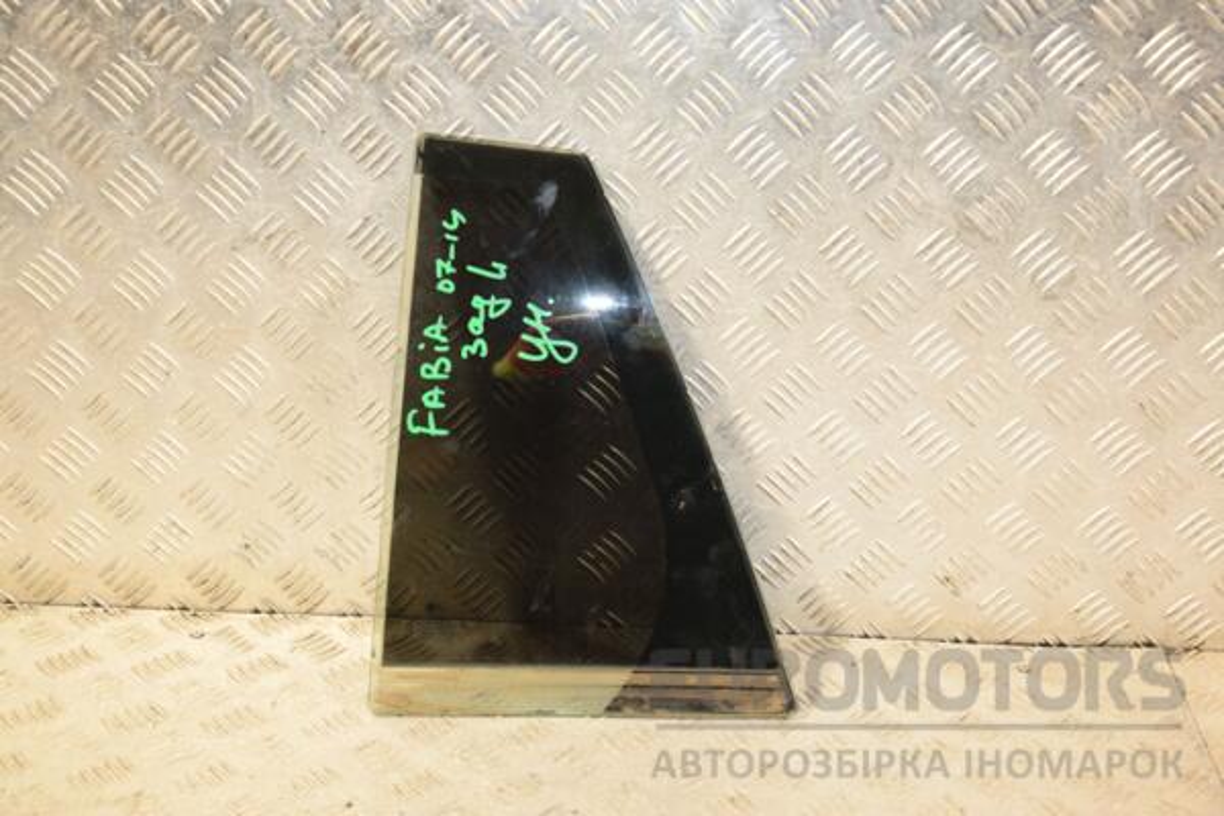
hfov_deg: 37.9
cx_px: 612
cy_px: 408
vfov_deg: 25.8
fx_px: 1785
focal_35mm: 52
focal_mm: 35
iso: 800
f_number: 5
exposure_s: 1/160
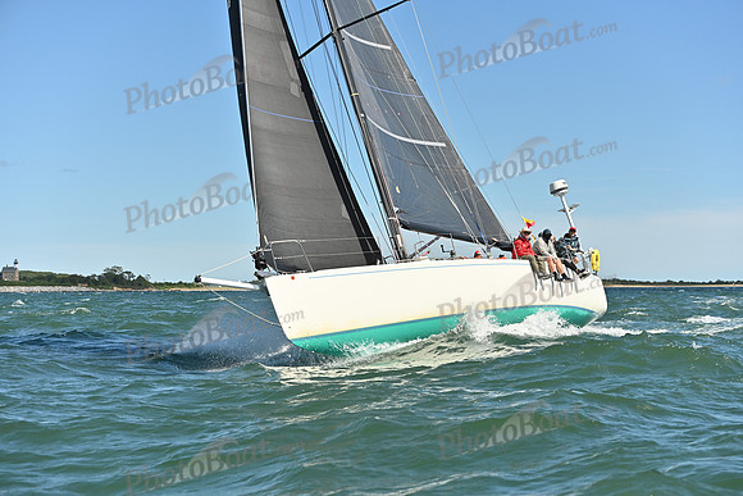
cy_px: 248
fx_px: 1548
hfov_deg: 27.0
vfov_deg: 18.2
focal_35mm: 75
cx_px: 372
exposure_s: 1/5000
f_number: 4.5
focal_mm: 75
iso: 320
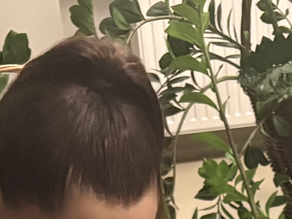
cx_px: 456
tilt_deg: -34.6
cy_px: 640
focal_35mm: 168
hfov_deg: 11.2
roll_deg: +0.1
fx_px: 1417
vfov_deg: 7.8
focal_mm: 5.96
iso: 400
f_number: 1.6
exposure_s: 1/60
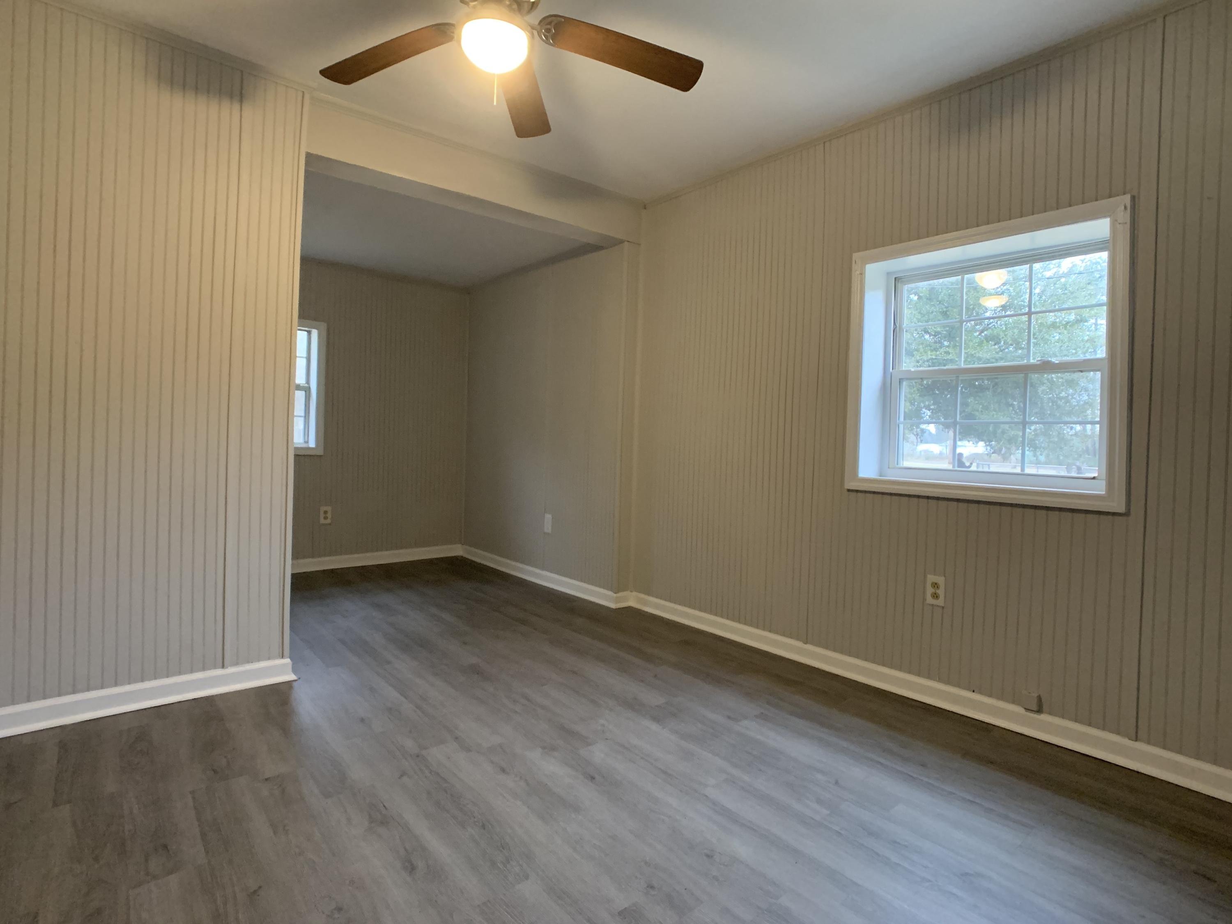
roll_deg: -2.0
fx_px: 925
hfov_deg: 67.3
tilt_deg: -1.3
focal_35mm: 26
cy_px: 462
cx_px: 616
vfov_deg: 53.1
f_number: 1.8
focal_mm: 4.25
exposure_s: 1/41
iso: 400
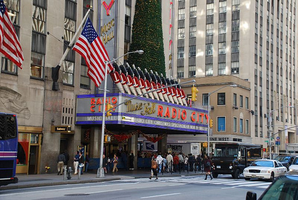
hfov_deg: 37.8
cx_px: 149
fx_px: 435
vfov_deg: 25.9
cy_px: 100
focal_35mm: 52
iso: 200
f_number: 5.6
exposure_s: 1/60
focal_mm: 35
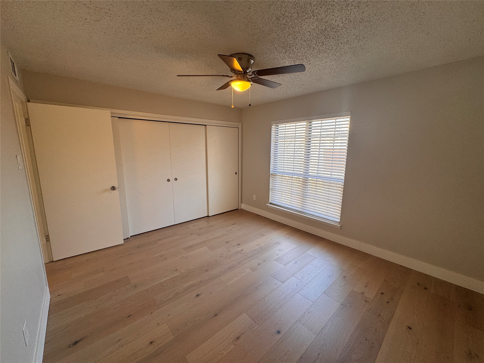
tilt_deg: -10.0
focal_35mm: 14
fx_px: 196
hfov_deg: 102.1
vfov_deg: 85.7
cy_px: 182
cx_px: 242
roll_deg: -0.4
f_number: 2.2
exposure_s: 1/120
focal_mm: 2.22
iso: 125
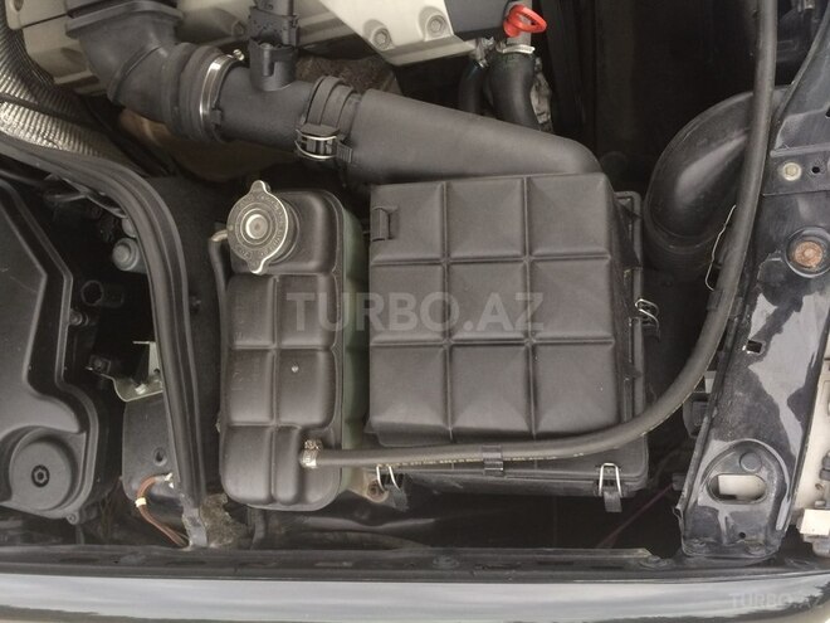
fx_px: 695
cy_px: 312
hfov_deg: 61.7
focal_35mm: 29
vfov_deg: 48.2
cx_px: 415
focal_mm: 4.15
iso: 50
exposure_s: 1/33
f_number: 2.2
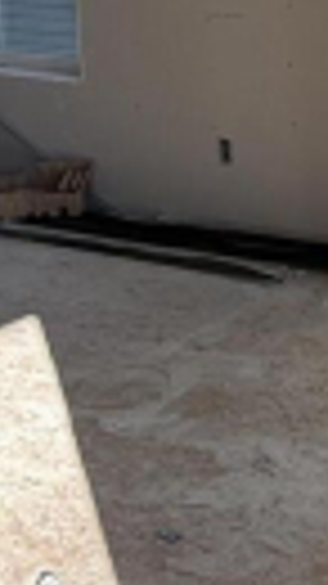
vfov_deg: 25.5
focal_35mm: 78
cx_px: 427
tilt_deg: -3.9
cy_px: -38
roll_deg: +2.0
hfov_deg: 14.8
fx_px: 1208
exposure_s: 1/303
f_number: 2.2
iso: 64
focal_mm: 2.22
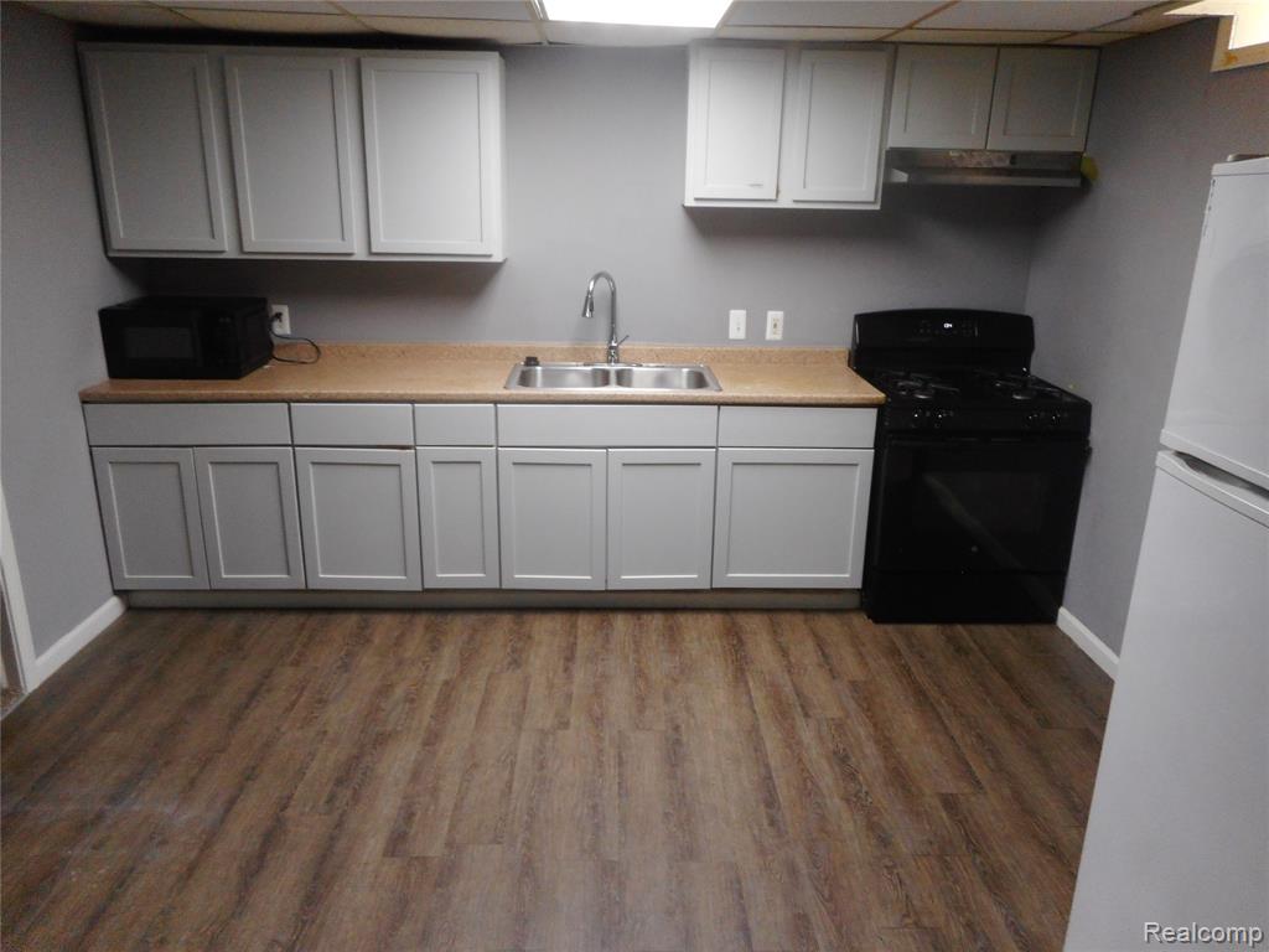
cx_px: 634
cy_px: 476
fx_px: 916
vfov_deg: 54.9
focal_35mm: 25
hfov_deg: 69.4
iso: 280
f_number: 3.7
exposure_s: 1/30
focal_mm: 4.5
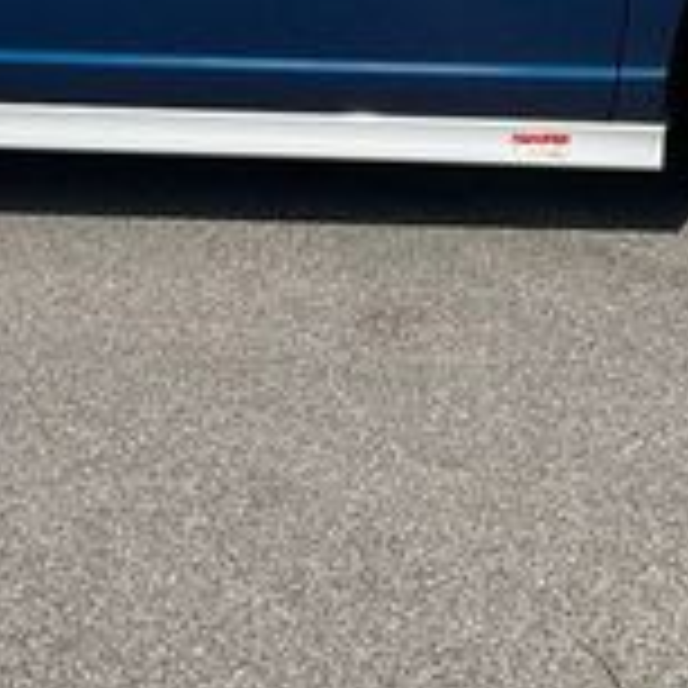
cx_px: 139
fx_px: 2406
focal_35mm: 107
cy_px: 27
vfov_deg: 16.0
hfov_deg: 16.2
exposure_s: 1/2320
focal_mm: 3
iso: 25
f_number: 1.8
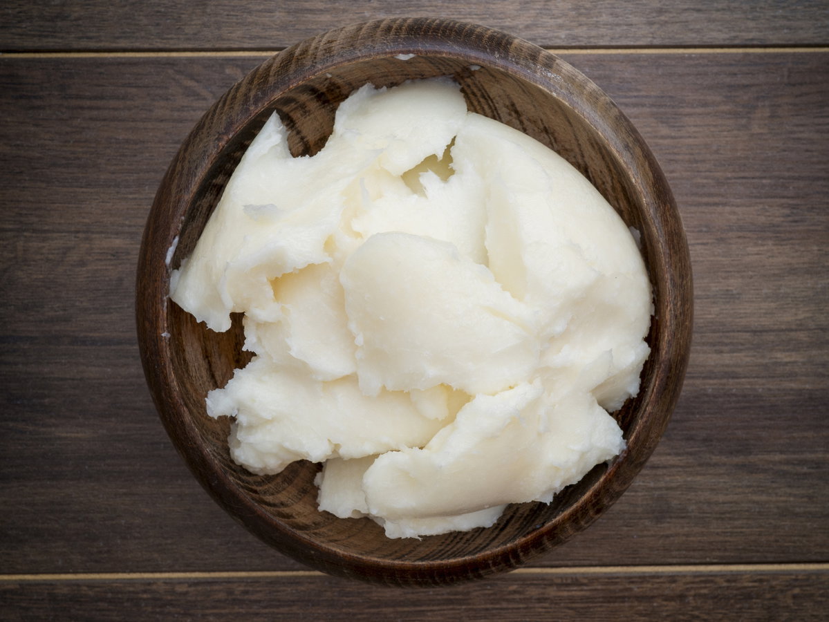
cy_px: 311
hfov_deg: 46.8
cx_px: 414
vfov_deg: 36.0
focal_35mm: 40
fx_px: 958
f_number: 8
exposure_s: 1/160
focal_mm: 20
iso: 250
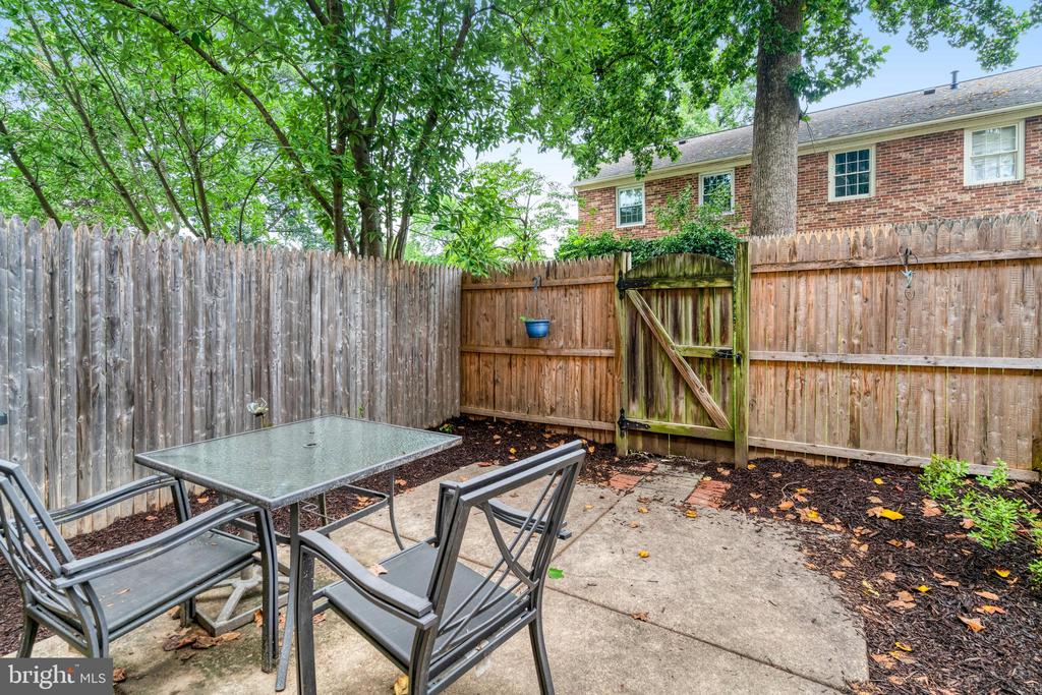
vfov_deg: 73.8
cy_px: 348
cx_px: 521
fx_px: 463
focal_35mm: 16
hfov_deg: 96.7
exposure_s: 1/320
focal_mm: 16
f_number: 8
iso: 1250
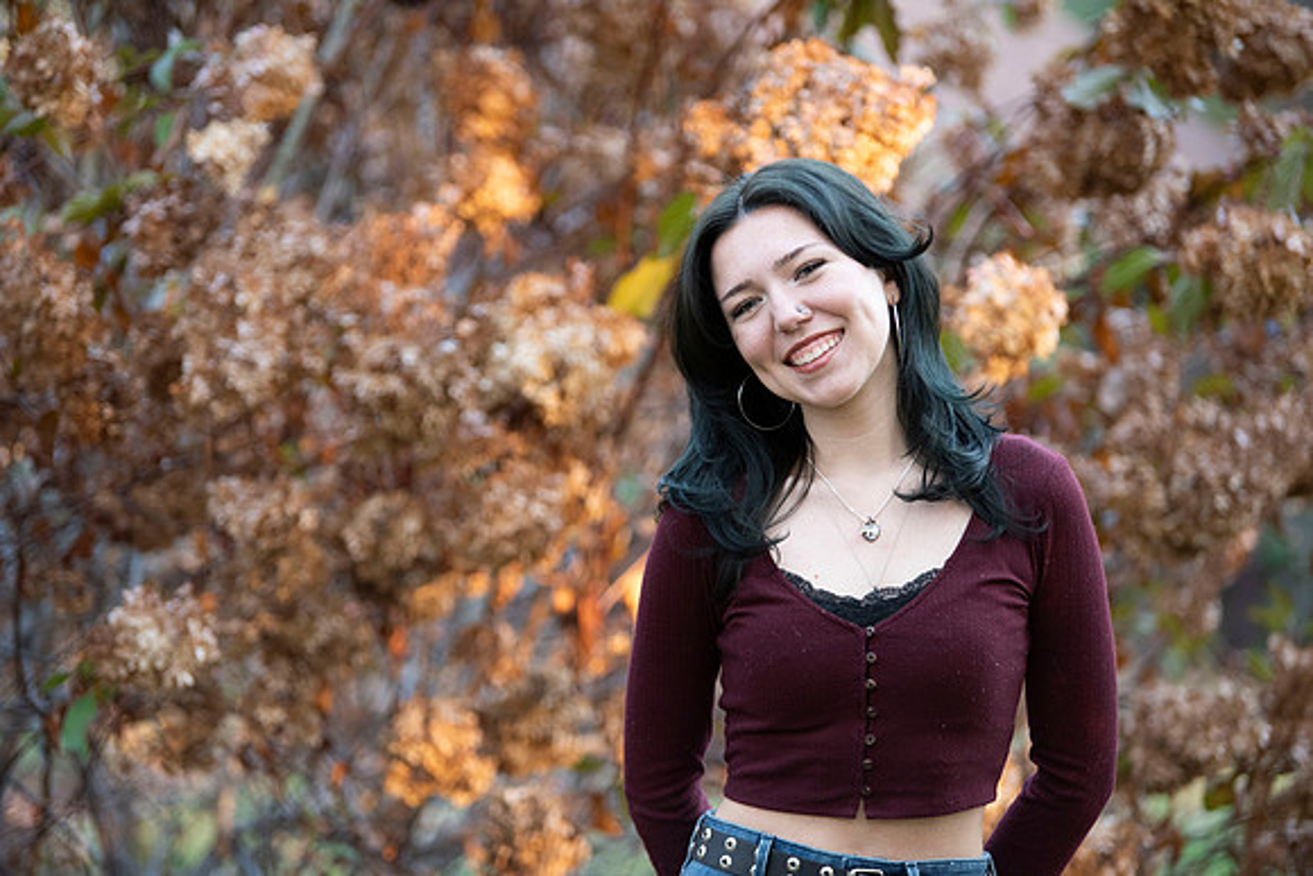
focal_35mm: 150
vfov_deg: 9.2
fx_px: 5472
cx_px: 656
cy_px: 438
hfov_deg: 13.7
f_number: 3.2
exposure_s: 1/250
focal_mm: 150
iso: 1250
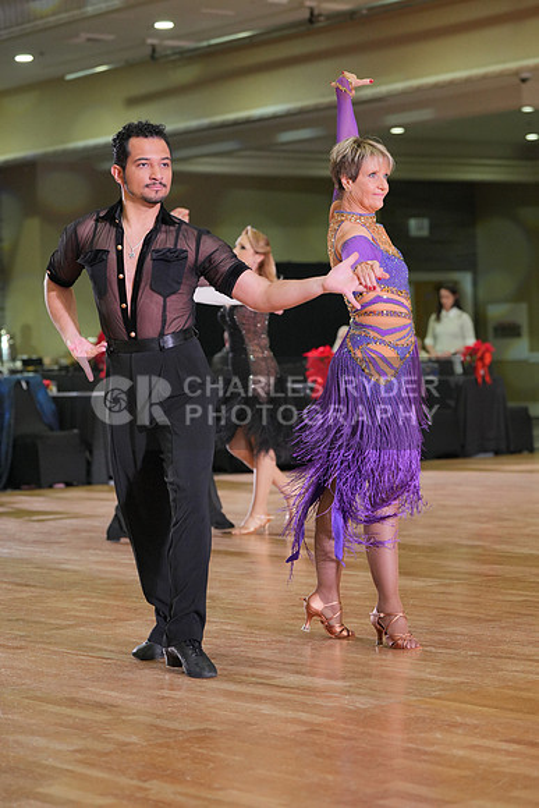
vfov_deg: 21.5
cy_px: 404
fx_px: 2132
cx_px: 270
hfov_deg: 14.4
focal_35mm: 95
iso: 2500
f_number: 4
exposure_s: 1/400
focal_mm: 95
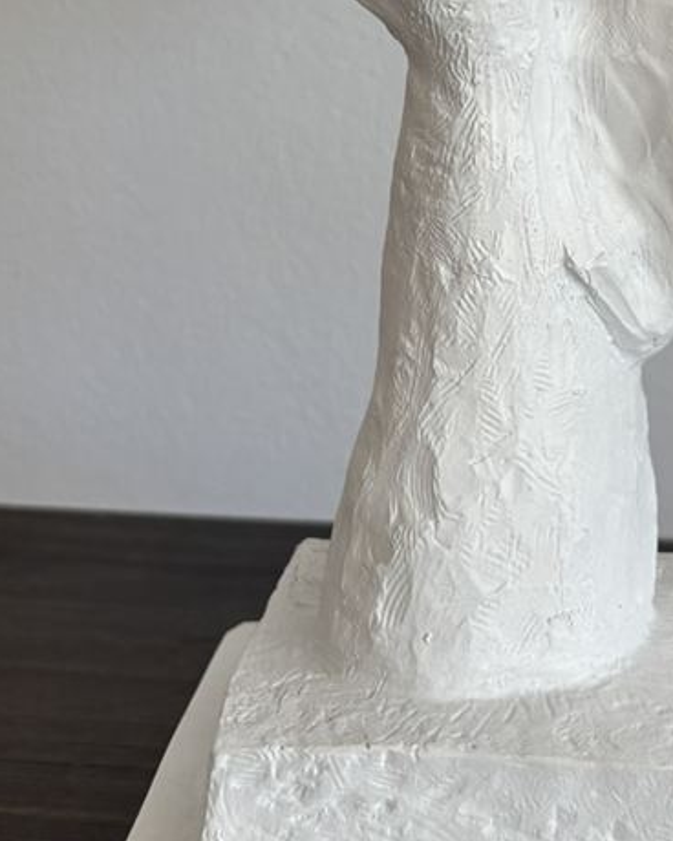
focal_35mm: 79
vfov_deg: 23.4
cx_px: 595
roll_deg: -1.1
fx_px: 1967
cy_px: 48
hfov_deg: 19.1
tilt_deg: -9.0
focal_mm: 5.96
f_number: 1.6
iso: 64
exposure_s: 1/121
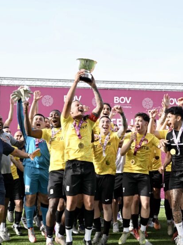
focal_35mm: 55
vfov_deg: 34.9
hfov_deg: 26.6
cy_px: 150
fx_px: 387
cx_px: 106
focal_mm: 30.5
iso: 250
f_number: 6.3
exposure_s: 1/320
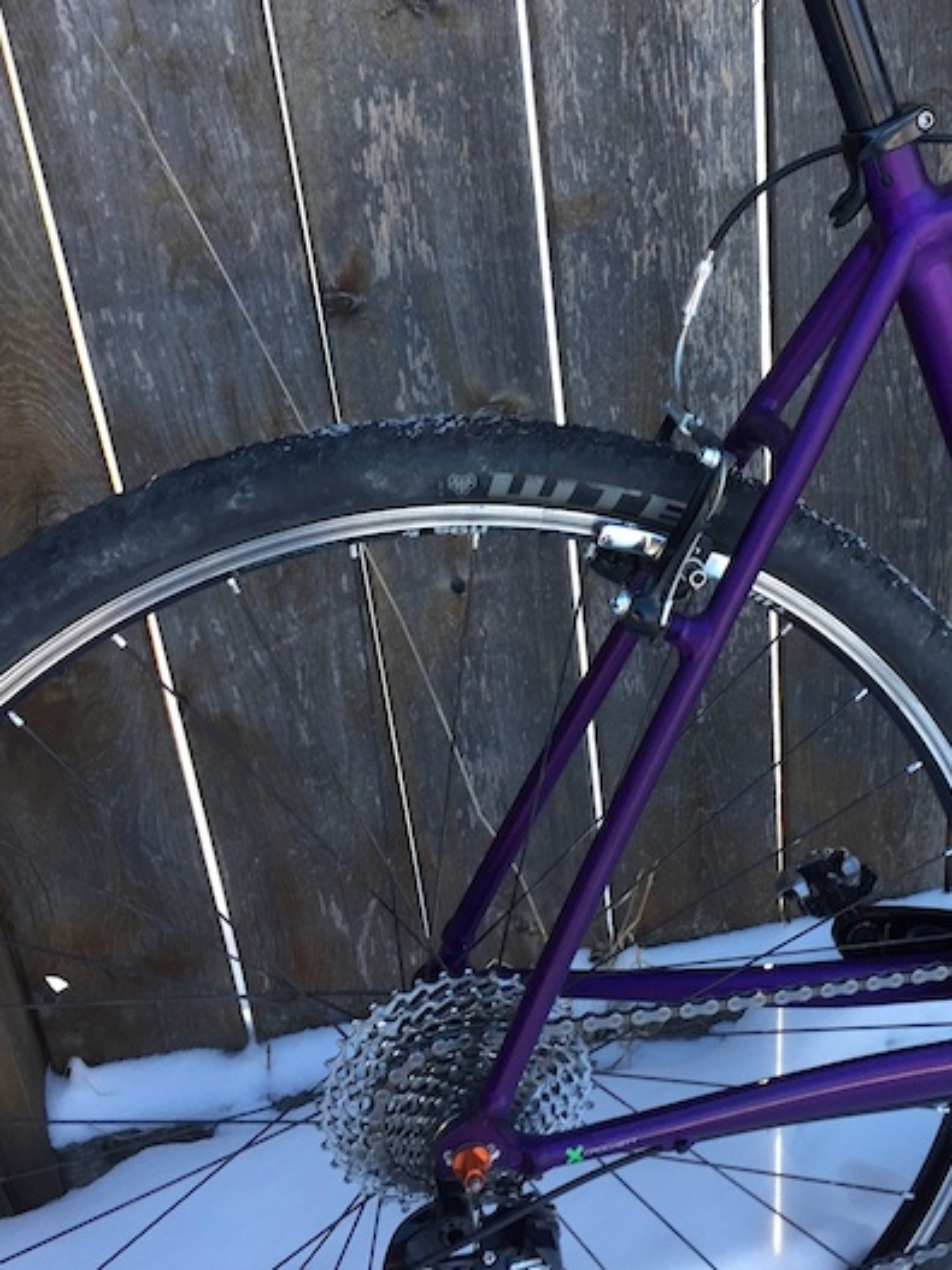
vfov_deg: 42.8
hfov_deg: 32.3
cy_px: 513
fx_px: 1614
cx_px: 699
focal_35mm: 44
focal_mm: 4.15
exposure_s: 1/120
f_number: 2.2
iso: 32
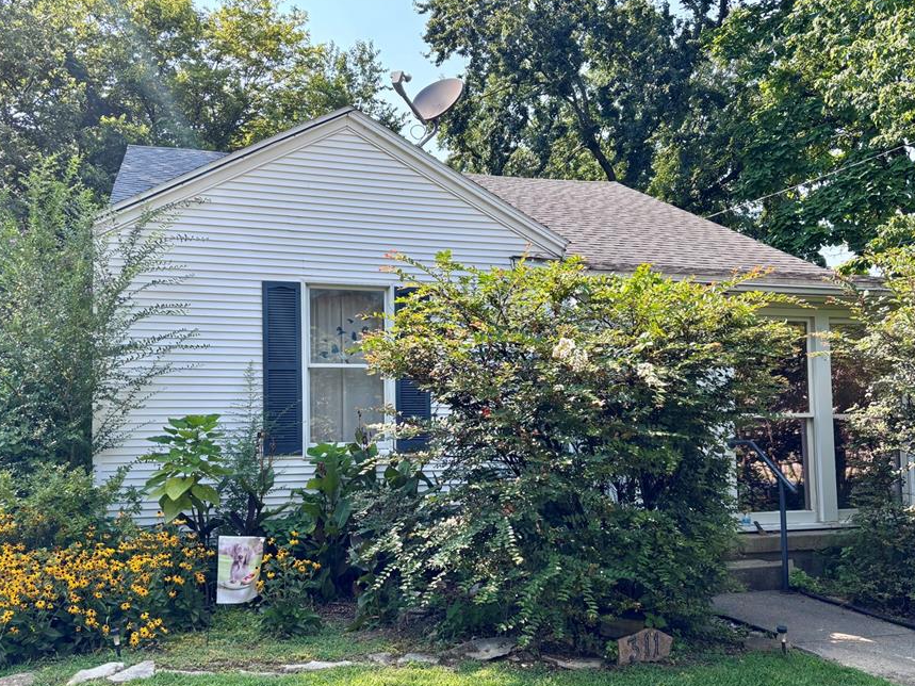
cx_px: 413
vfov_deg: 45.3
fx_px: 819
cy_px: 393
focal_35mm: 31
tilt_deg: +1.9
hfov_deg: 58.2
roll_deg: +0.6
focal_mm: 5.96
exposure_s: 1/752
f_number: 1.6
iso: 50
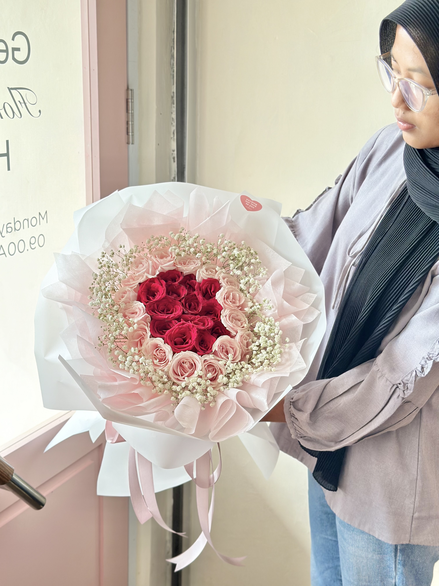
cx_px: 220
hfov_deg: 30.3
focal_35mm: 48
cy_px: 293
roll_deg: -2.1
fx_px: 812
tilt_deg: -16.0
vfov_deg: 39.7
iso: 100
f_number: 1.78
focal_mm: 6.86
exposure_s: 1/121
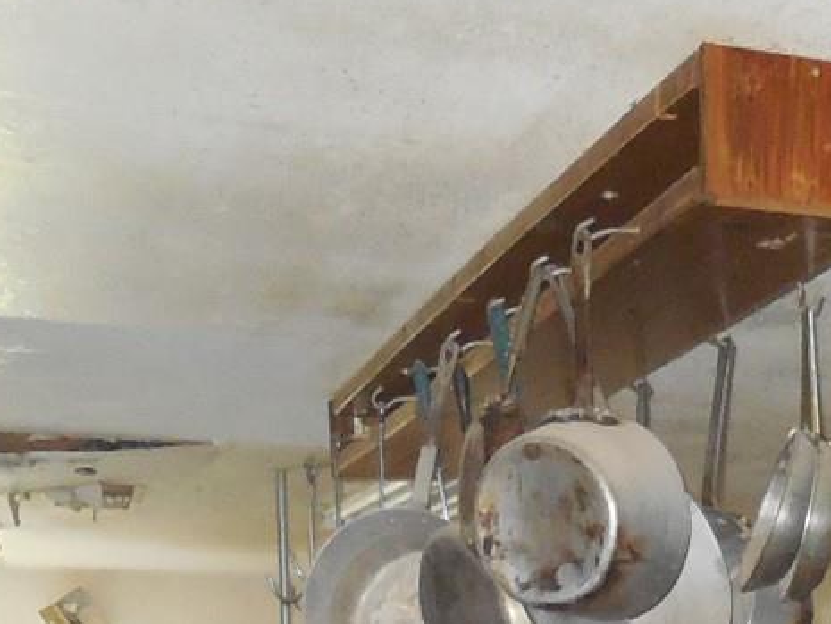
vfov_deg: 15.5
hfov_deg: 21.7
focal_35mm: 86
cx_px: 894
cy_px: 992
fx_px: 2065
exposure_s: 1/25
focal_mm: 4.5
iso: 640
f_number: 3.1
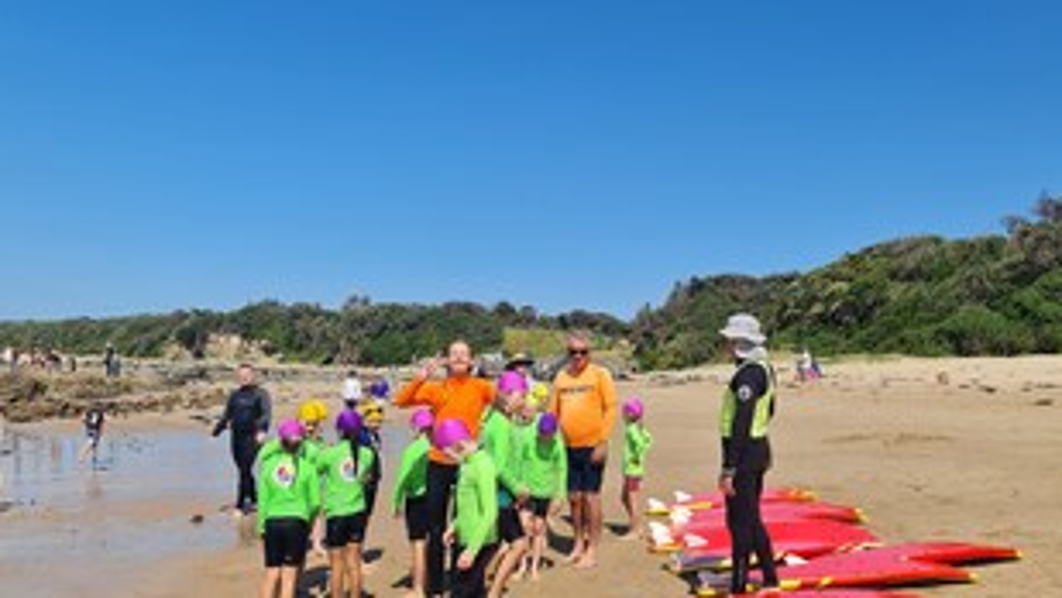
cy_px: 364
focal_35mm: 37
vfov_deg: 31.9
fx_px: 1042
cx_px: 538
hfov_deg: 54.0
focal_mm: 7
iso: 50
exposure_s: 1/1360
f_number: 1.8
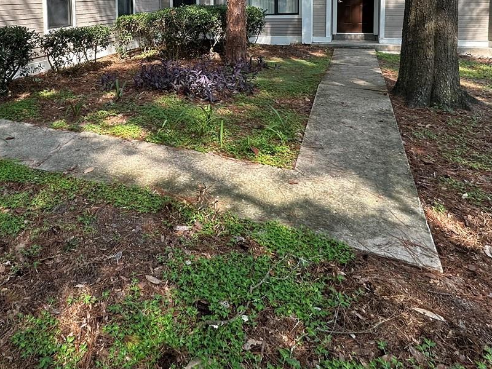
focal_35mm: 28
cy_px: 32
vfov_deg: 44.9
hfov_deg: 61.8
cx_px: 162
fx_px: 398
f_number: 2.2
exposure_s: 1/295
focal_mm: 2.22
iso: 40
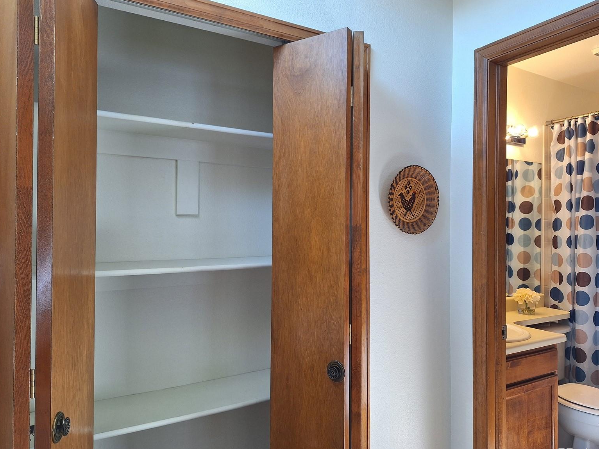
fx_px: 415
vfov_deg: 56.8
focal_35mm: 24
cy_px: 226
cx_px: 309
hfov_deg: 71.6
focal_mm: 5.54
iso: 64
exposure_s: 1/60
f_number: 1.8
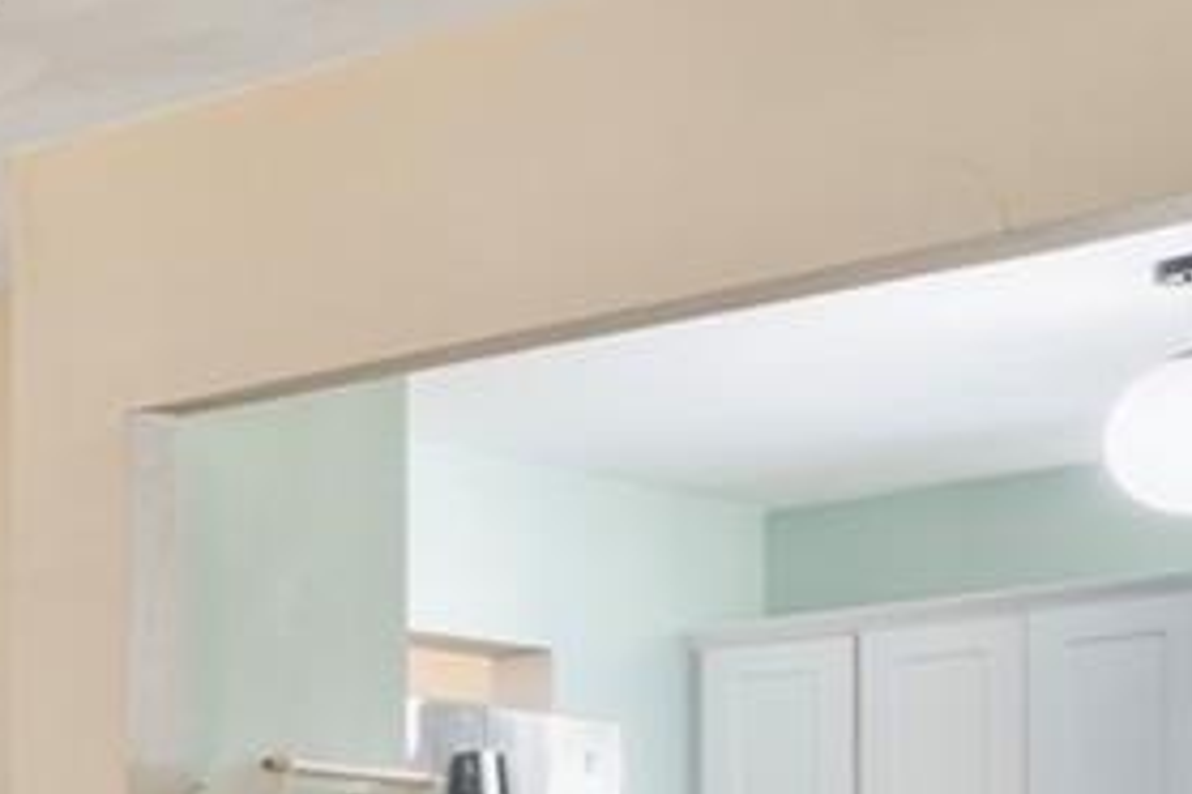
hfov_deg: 16.9
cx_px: -1260
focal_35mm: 86
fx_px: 2847
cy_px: 963
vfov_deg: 15.3
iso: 320
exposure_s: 1/1.67
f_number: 7.1
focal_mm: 10
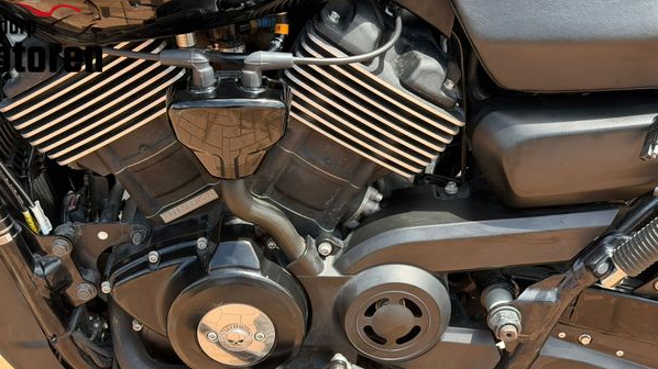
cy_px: 262
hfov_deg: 37.2
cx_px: 314
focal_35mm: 56
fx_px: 977
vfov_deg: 21.3
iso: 100
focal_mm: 6.76
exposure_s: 1/733
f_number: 1.78
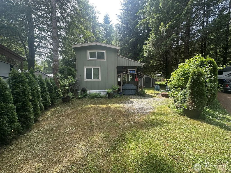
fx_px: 93
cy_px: 86
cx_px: 116
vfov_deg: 85.7
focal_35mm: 14
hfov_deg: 102.1
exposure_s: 1/188
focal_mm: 2.22
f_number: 2.2
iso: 40
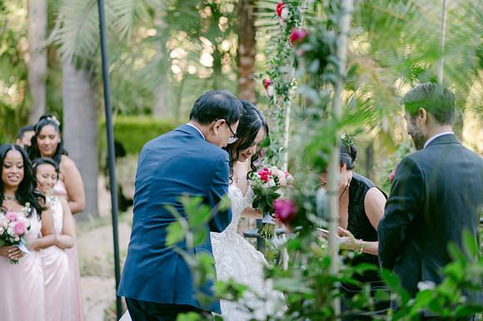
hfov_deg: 23.9
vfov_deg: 16.1
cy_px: 160
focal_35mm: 85
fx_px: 1140
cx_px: 242
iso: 800
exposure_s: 1/640
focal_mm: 85
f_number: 2
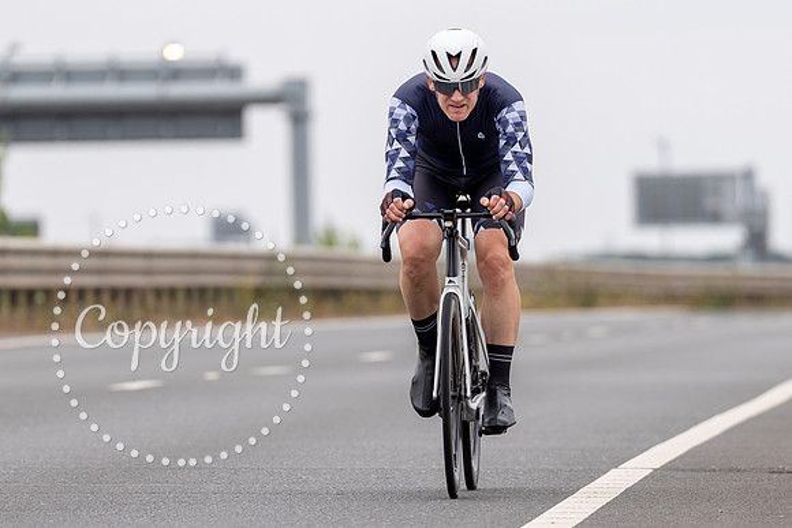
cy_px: 412
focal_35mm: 473
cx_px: 464
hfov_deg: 4.4
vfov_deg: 2.9
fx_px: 10411
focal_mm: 200
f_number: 3.2
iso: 100
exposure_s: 1/800
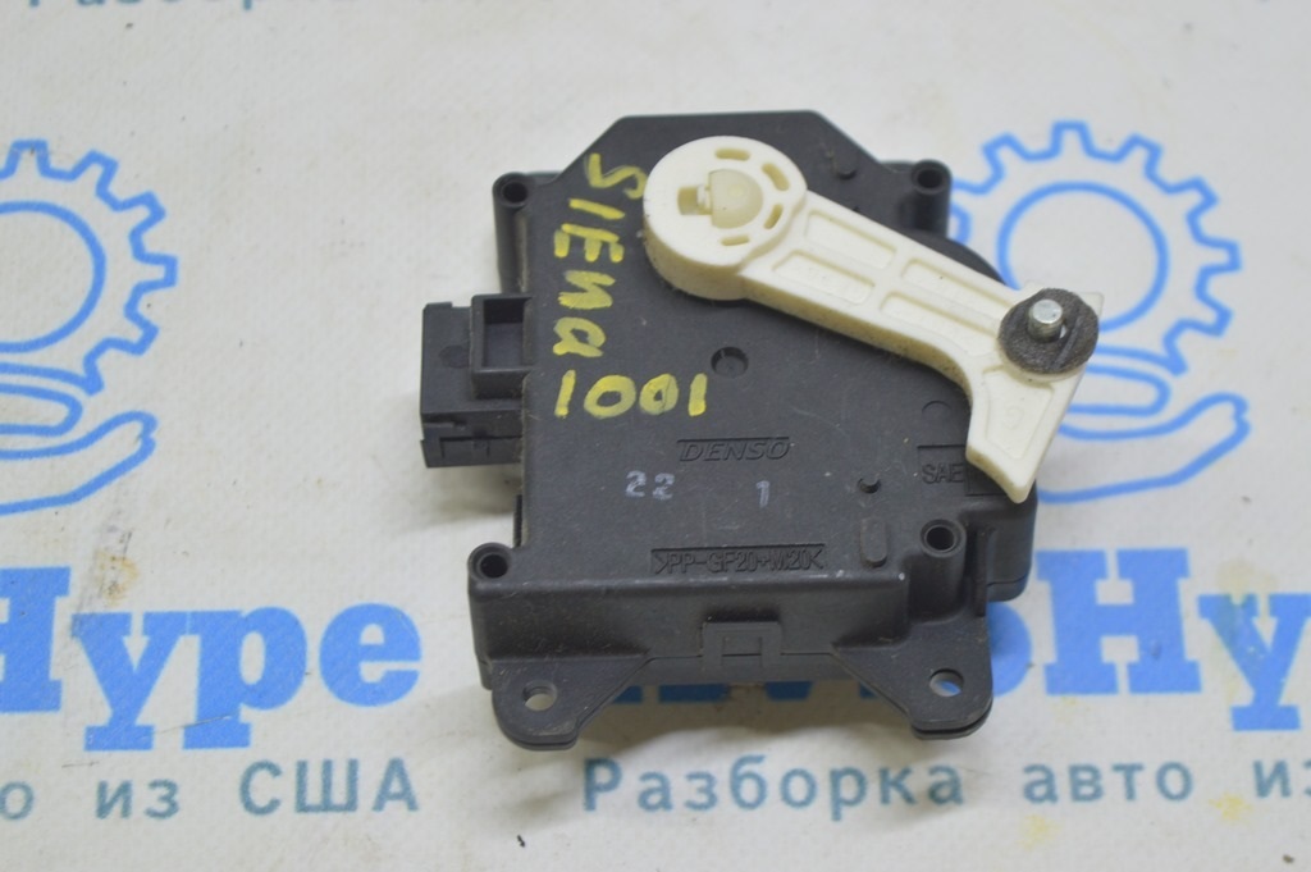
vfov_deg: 16.5
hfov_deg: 24.6
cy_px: 436
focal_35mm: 82
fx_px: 3002
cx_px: 656
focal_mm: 55
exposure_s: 1/20
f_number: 5.6
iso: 400
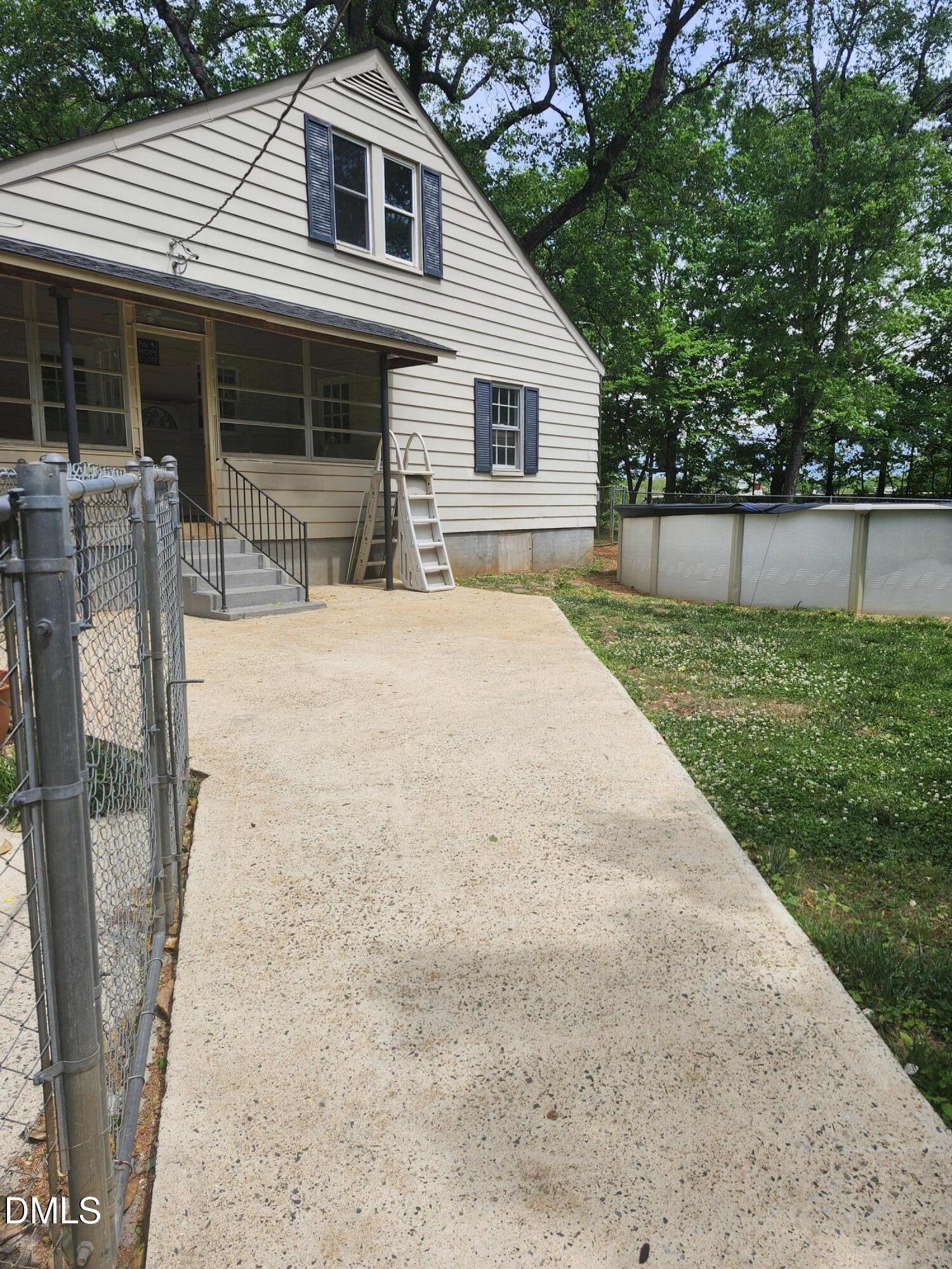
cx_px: 476
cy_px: 634
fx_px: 843
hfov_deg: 58.9
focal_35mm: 23
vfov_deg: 73.9
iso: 25
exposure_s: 1/1521
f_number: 1.8
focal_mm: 5.54
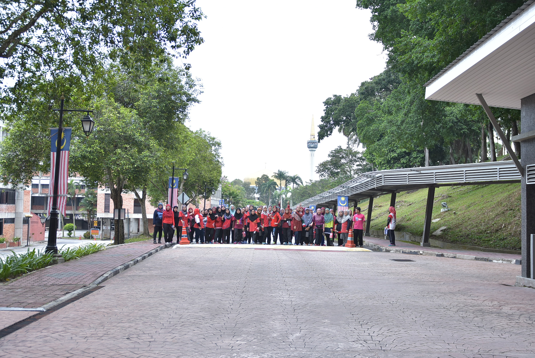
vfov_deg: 36.9
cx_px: 268
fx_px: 535
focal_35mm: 36
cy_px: 179
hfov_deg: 53.1
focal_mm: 24
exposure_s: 1/500
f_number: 2.8
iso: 200
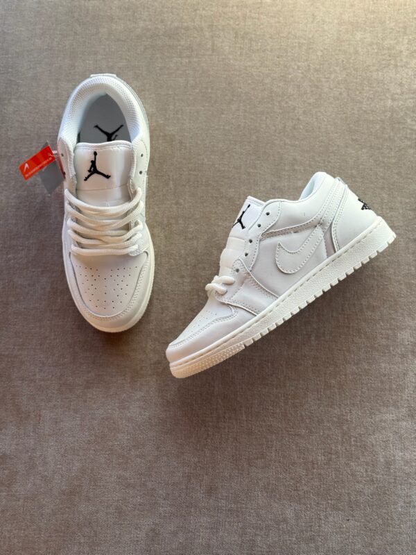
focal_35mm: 48
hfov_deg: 30.3
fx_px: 769
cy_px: 278
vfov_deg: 39.7
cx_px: 208
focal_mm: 6.76
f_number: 1.78
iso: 64
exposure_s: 1/121
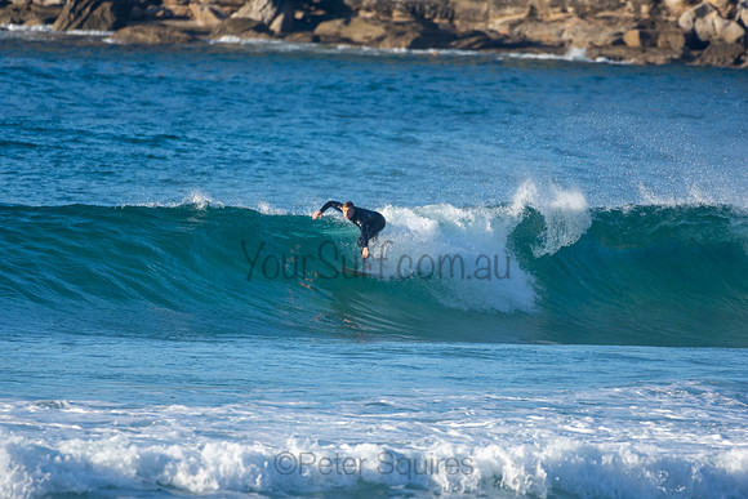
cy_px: 250
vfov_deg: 1.8
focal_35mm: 750
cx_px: 374
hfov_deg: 2.7
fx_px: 15586
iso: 200
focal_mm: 500
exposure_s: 1/640
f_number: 5.6
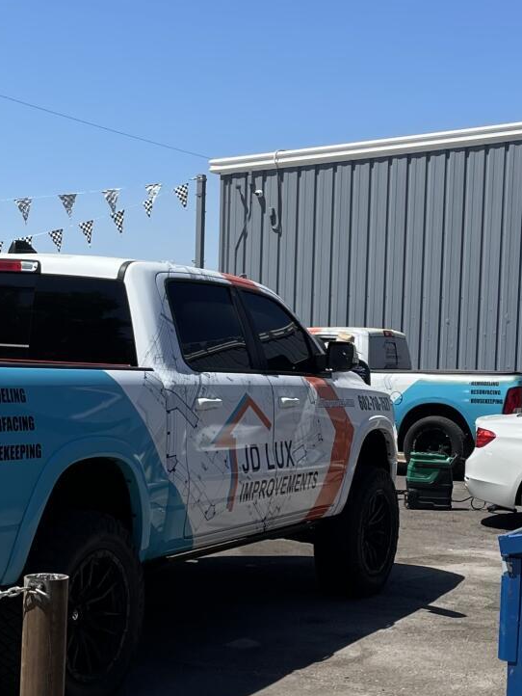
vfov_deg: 26.9
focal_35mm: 72
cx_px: 452
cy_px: 435
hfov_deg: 20.1
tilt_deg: -2.1
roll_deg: -3.0
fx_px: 1447
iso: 32
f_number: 1.6
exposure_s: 1/3610
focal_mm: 4.2
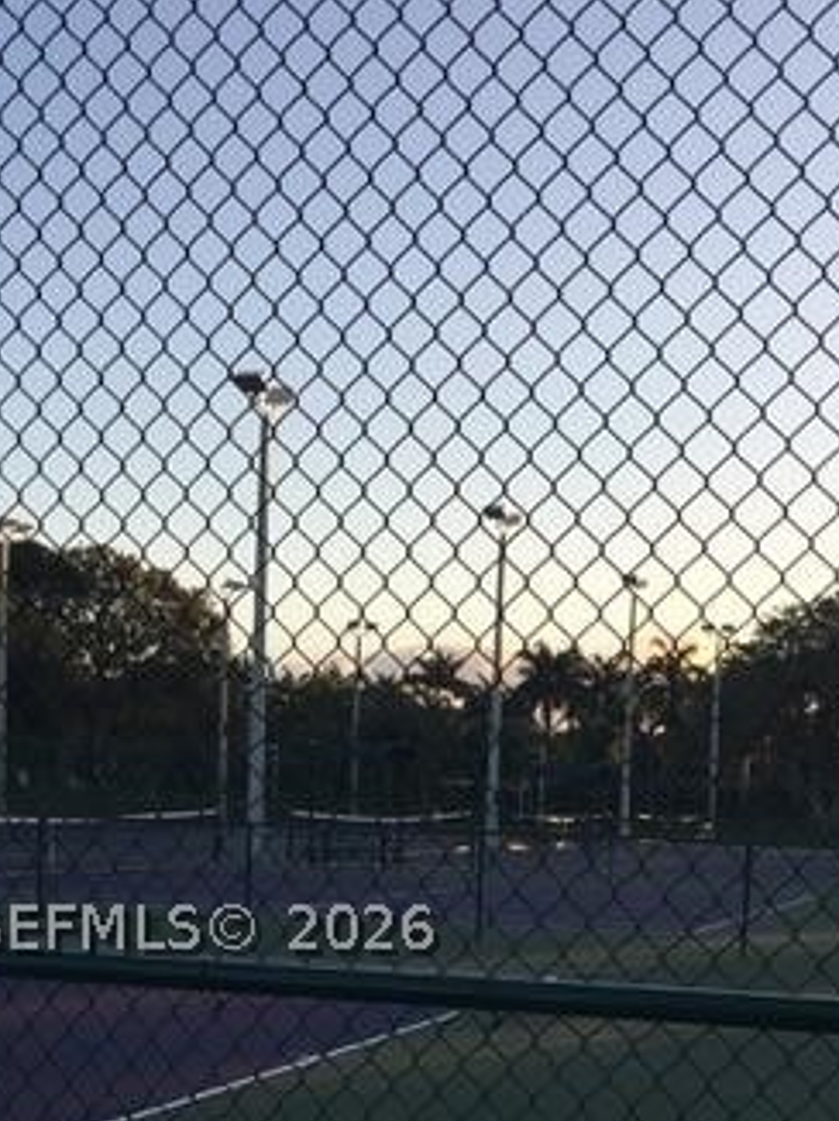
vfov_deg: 32.7
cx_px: 392
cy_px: 928
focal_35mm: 57
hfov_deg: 25.6
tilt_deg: -4.5
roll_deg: -2.3
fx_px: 1844
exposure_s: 1/706
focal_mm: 4.15
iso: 32
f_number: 2.2
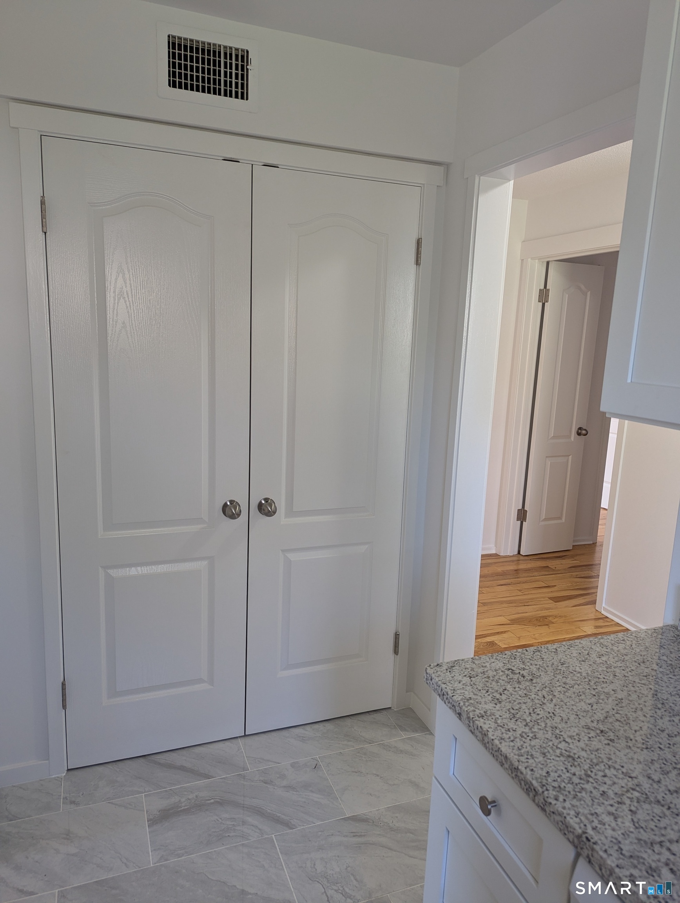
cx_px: 340
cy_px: 452
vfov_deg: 71.5
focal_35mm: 24
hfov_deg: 56.9
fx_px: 627
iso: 113
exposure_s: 1/60
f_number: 1.85
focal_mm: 6.81
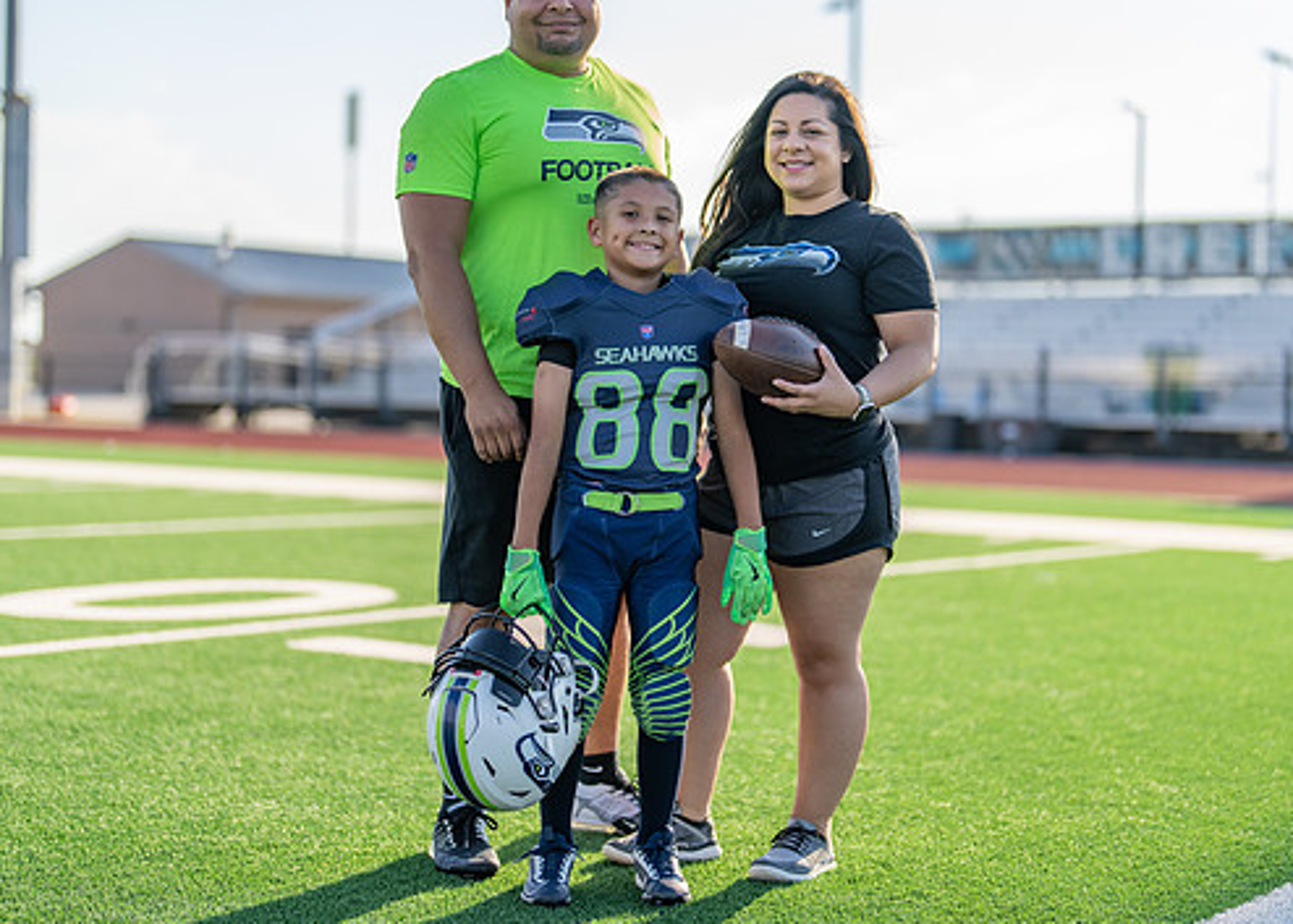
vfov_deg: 22.2
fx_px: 2351
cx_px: 665
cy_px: 392
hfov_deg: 30.8
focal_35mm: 64
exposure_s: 1/4000
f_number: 1.2
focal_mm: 50
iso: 100
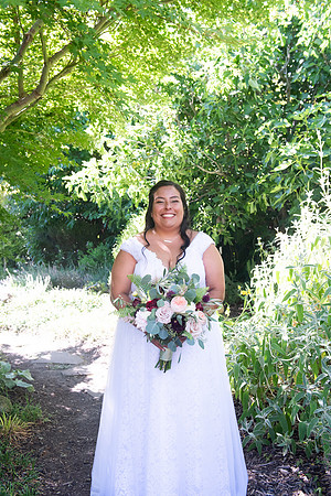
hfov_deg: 37.9
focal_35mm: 35
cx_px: 166
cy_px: 248
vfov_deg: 54.4
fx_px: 483
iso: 640
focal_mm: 35
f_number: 4.5
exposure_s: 1/320
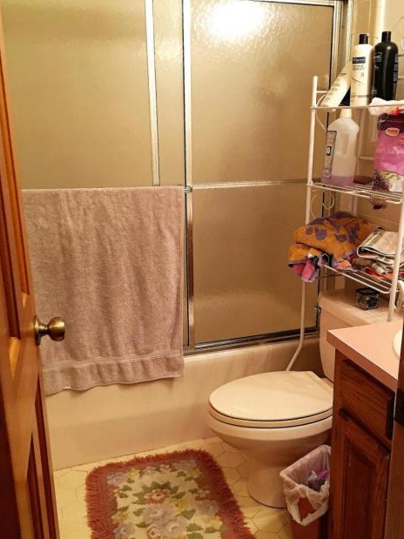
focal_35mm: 36
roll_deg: +0.0
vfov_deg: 51.3
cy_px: 295
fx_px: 560
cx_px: 232
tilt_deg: -16.6
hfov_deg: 39.5
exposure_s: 1/15
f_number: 2.2
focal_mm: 4.15
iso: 80
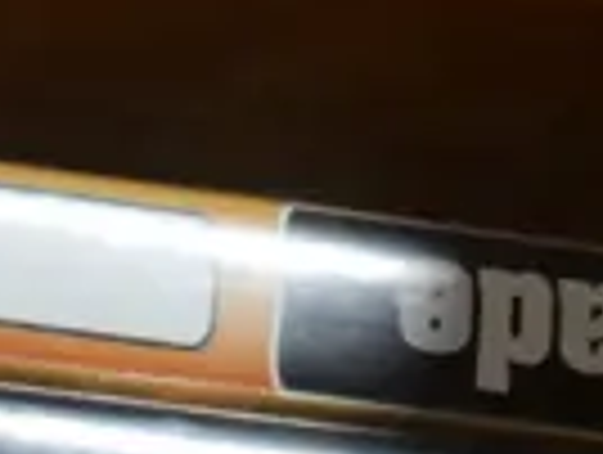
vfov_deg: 3.8
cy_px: 1216
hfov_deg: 5.2
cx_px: -207
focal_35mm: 381
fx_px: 6649
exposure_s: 1/60
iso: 250
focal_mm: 25
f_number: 5.3
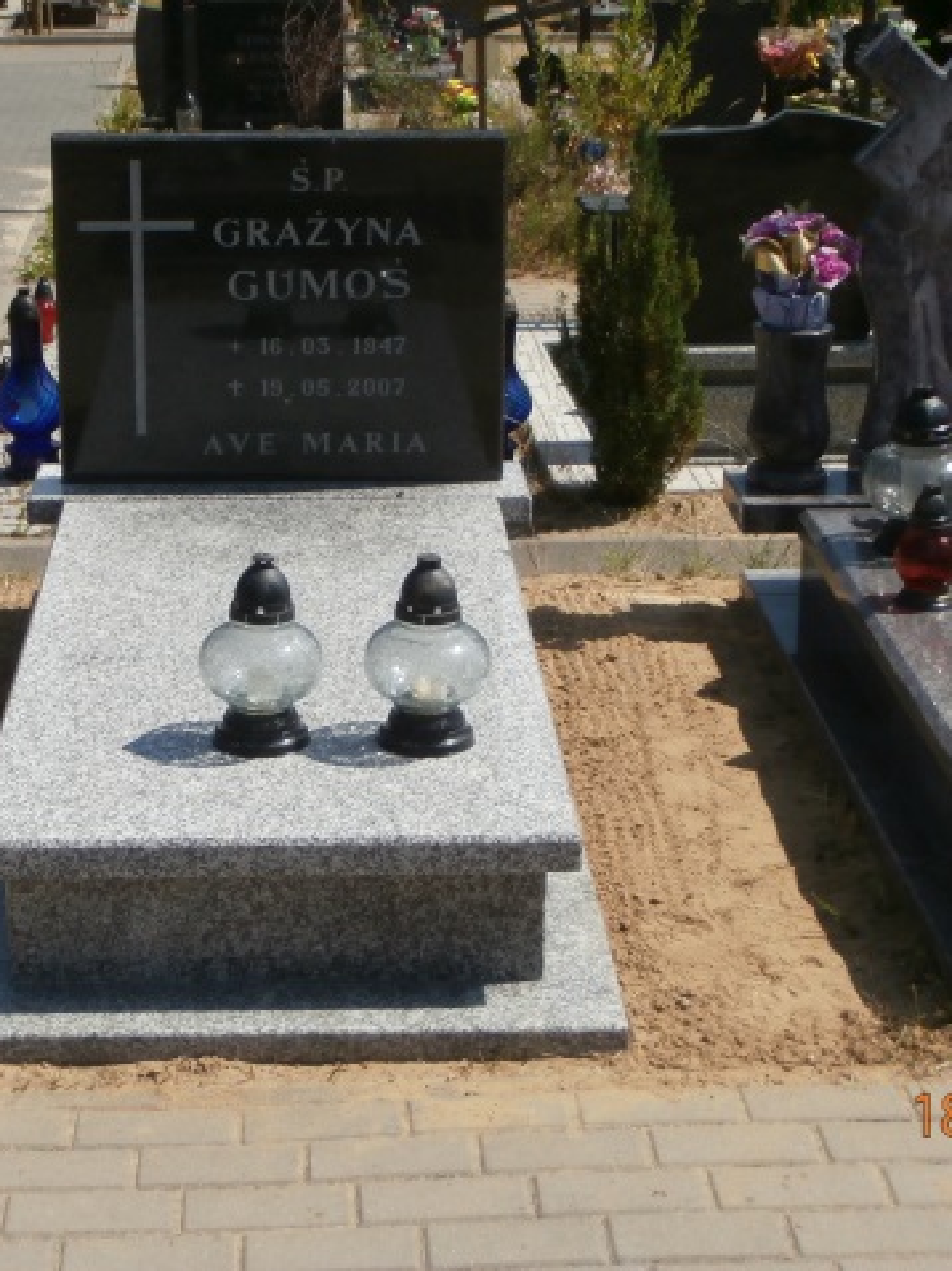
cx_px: 457
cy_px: 634
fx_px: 2312
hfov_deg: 23.3
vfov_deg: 30.7
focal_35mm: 63
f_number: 4.2
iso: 100
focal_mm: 8.29
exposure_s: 1/1000
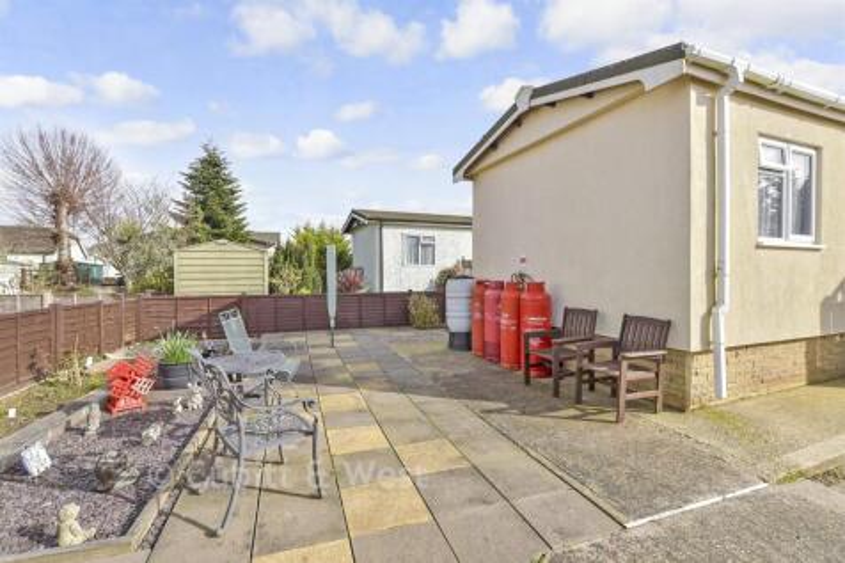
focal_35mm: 15
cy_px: 282
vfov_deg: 77.3
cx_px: 422
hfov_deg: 100.4
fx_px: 352
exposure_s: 1/320
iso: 160
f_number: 8
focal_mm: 10
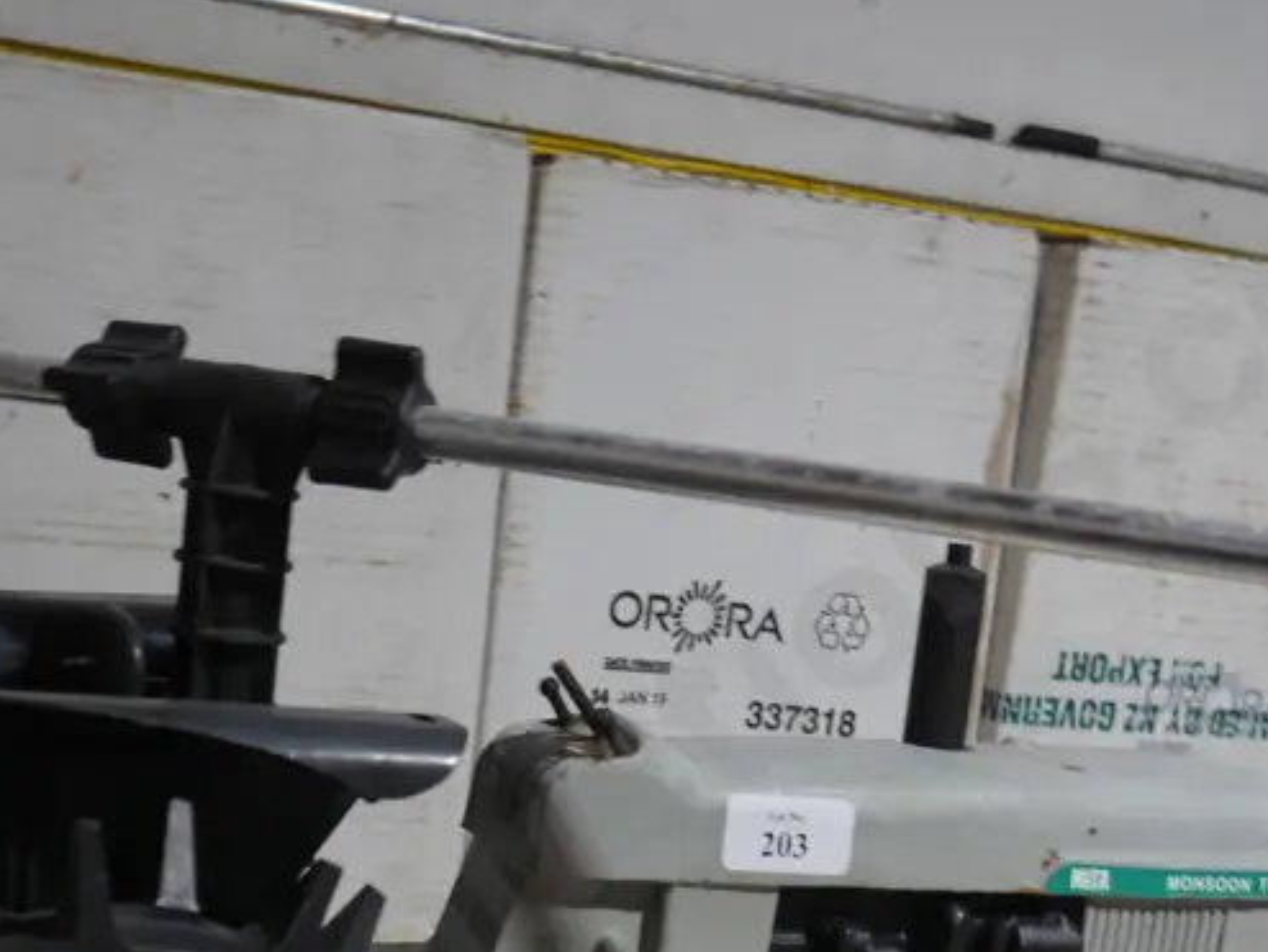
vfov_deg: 24.5
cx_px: 547
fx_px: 2126
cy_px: 857
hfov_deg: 33.2
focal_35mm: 58
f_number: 3.5
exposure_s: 1/60
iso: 250
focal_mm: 14
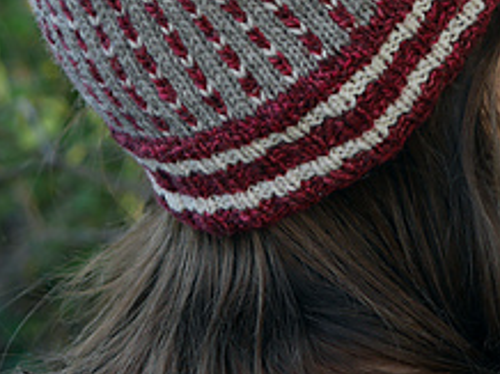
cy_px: -103
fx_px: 2121
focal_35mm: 147
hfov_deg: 12.9
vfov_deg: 9.9
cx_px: 670
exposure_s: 1/320
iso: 200
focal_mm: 25
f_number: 2.5
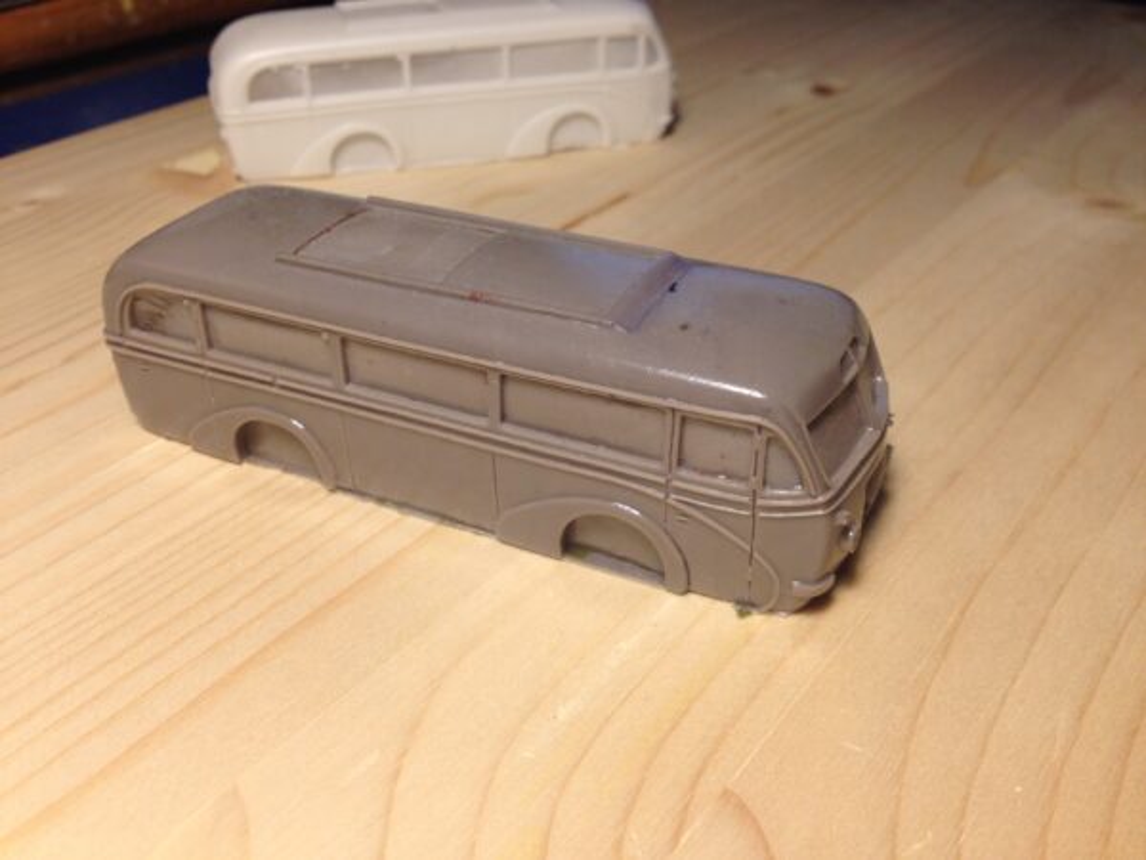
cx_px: 573
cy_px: 430
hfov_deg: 52.6
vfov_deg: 40.7
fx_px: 1159
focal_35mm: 35
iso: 50
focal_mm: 4.28
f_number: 2.4
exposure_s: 1/60
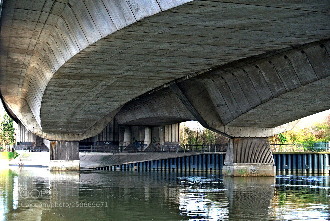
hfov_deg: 25.0
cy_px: 110
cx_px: 165
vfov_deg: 16.9
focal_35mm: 81
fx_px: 743
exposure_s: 1/125
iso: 220
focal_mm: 30
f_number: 3.8
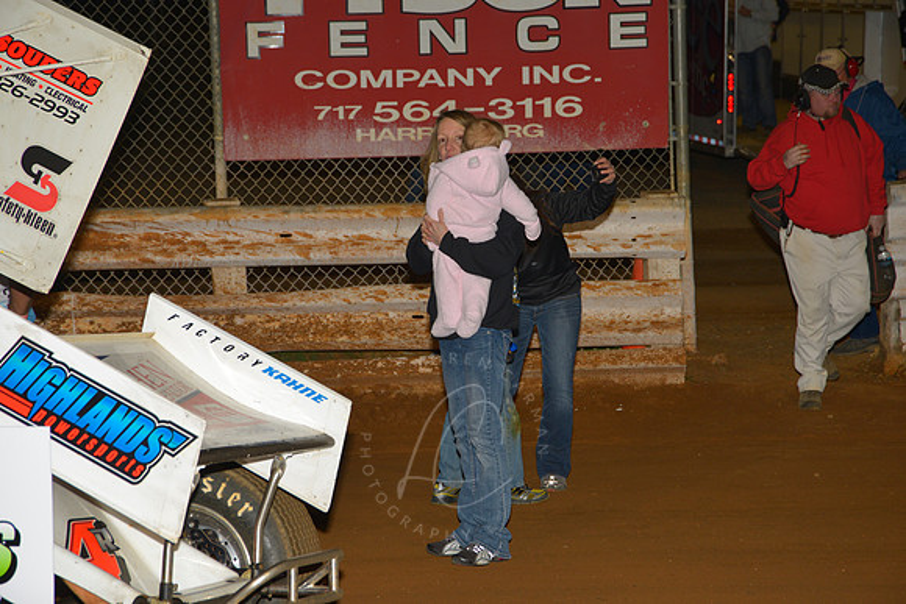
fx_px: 3021
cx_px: 453
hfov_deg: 17.1
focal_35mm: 120
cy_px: 302
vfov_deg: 11.4
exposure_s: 1/250
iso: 500
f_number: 8
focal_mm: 120
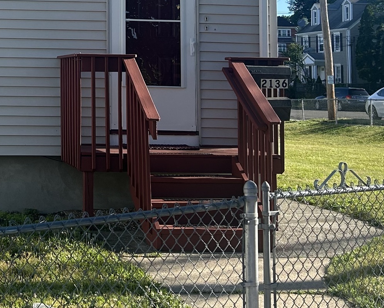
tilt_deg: +5.7
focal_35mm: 78
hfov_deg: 23.3
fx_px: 886
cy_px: -12
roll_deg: +0.2
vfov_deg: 19.0
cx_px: -12
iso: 50
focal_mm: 5.7
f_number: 1.5
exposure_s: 1/1934
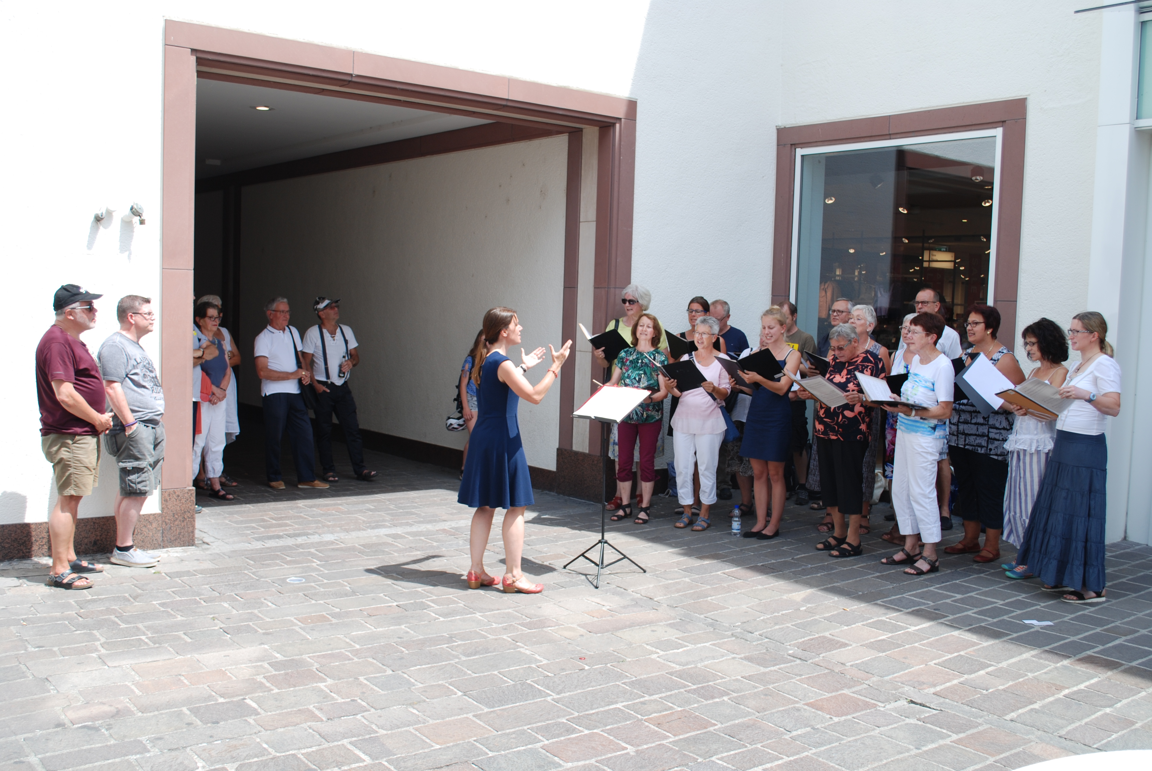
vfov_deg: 37.0
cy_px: 386
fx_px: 1153
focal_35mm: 36
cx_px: 576
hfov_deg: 53.1
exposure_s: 1/160
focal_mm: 24
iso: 100
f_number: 6.3
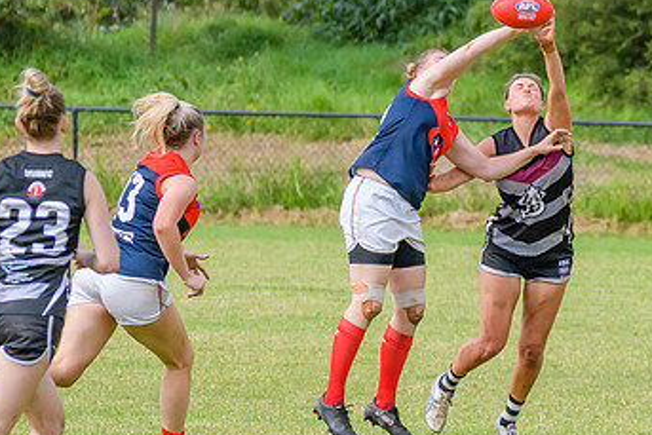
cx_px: 518
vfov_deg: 2.0
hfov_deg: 3.0
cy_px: 109
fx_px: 12538
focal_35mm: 692
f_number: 6.3
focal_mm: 210
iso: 800
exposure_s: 1/2000
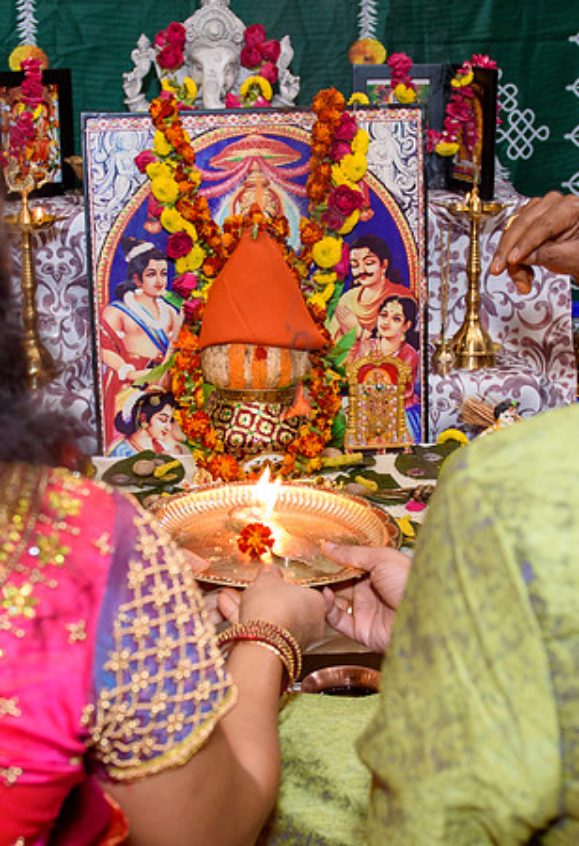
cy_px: 497
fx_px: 1631
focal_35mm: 69
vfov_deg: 29.0
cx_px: 244
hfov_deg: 20.1
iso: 640
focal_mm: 27
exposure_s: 1/125
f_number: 3.5
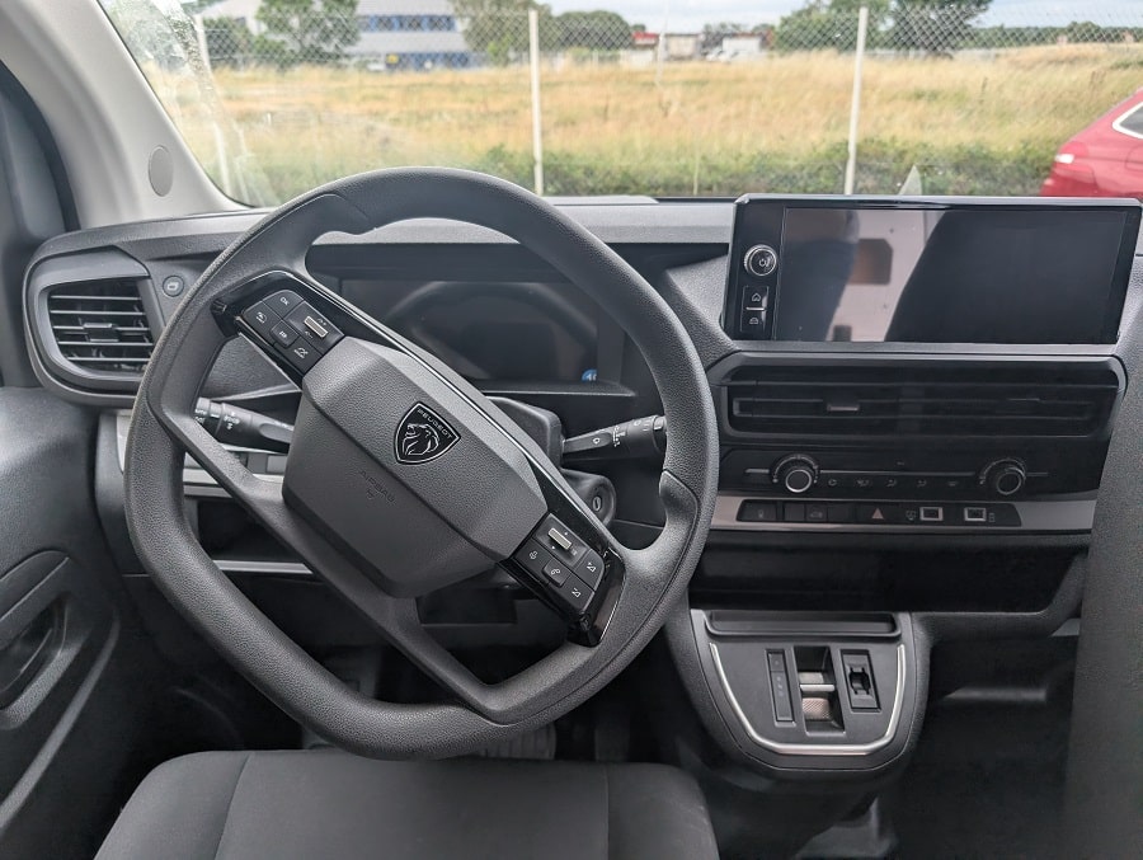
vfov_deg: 56.9
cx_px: 572
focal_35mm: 24
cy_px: 430
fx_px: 793
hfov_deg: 71.5
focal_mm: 6.9
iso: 15
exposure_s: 1/206
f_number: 1.68
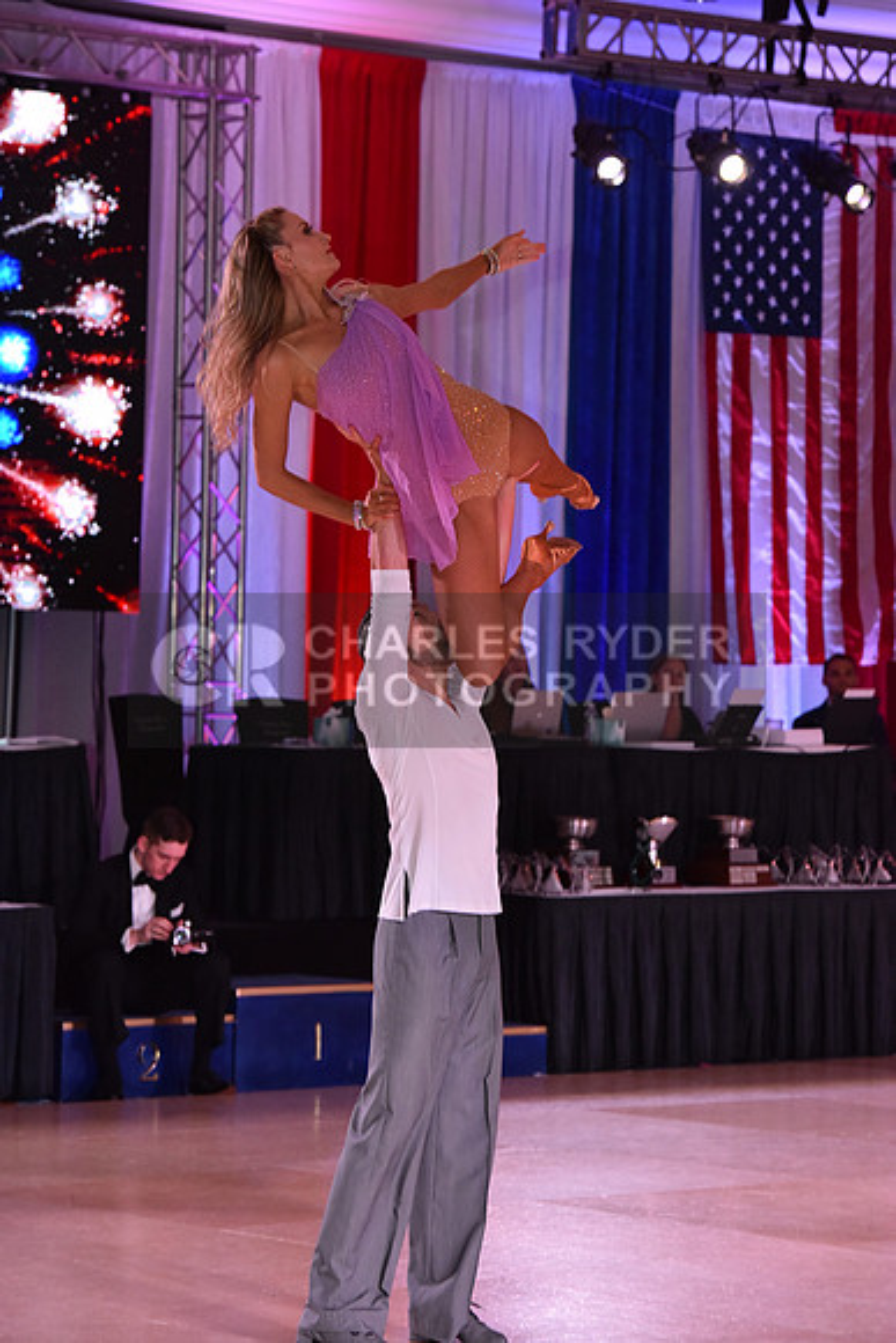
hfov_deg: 10.6
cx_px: 448
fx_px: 4850
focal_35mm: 130
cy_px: 672
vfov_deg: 15.8
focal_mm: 130
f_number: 5.6
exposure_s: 1/320
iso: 2500
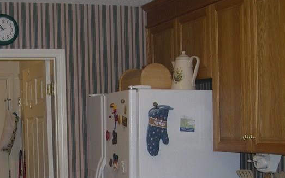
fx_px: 613
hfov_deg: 25.7
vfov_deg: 16.2
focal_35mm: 79
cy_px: 176
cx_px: 56
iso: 100
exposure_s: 1/60
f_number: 2.8
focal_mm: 8
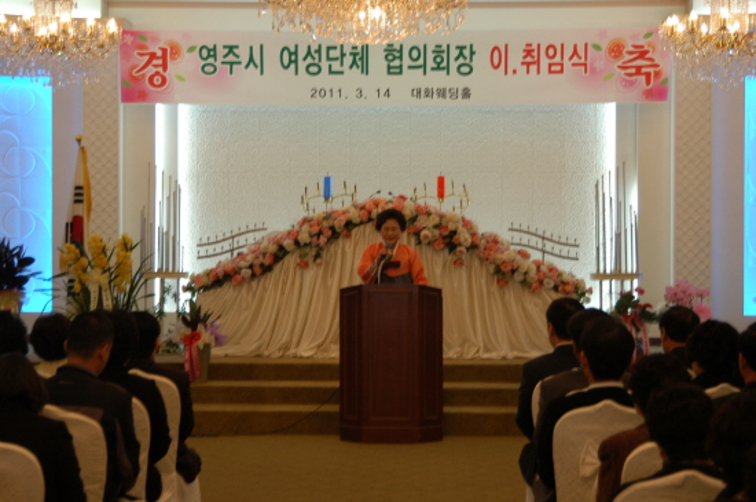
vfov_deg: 18.1
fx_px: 1573
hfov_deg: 27.0
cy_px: 251
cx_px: 378
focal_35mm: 75
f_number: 4.5
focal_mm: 50
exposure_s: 1/25
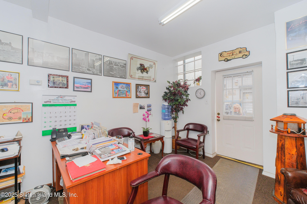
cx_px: 154
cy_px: 102
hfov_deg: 100.4
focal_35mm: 15
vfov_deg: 77.3
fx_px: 128
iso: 800
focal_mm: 10
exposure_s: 1/60
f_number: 10
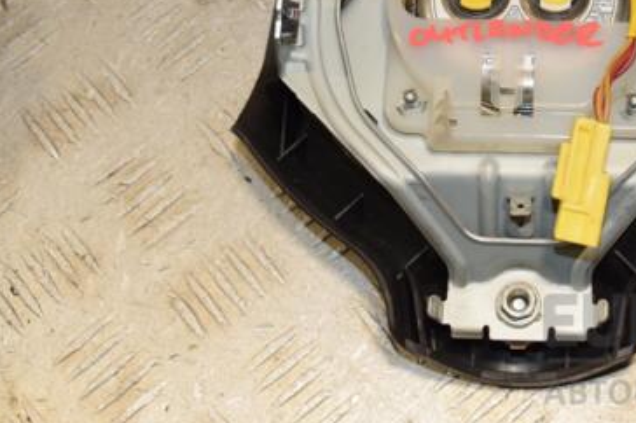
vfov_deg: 13.7
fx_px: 1747
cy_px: 87
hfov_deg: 20.4
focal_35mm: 99
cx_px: 510
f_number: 7.1
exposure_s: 1/200
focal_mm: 40
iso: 800
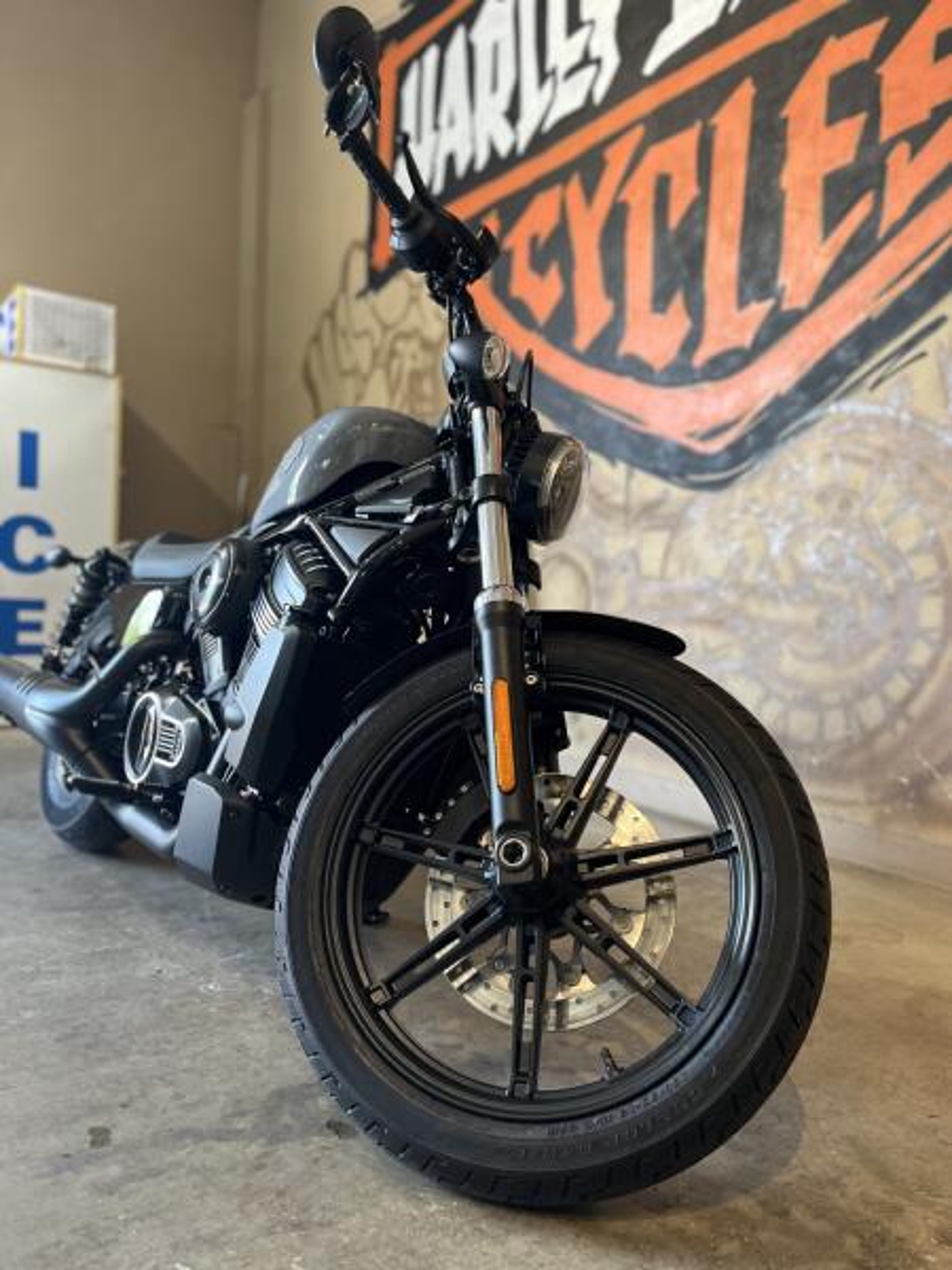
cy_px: 635
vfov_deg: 67.3
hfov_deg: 53.1
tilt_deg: -3.2
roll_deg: -2.6
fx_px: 953
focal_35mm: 26
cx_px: 476
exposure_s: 1/60
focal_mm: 5.1
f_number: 1.6
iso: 160
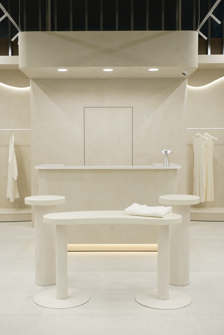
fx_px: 401
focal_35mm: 43
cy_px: 168
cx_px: 112
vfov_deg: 45.4
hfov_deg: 31.2
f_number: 5.6
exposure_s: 1/250
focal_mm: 43
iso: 2000
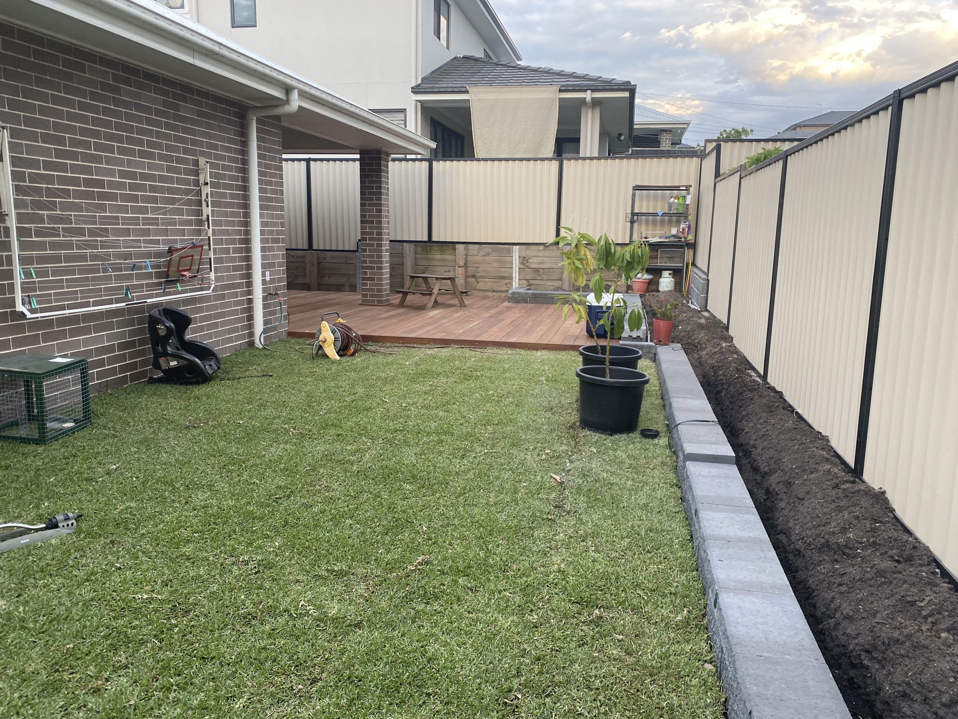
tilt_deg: -10.3
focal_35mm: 26
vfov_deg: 53.1
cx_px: 479
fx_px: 720
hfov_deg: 67.3
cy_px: 360
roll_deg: -1.4
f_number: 1.8
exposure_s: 1/122
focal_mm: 4.25
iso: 80
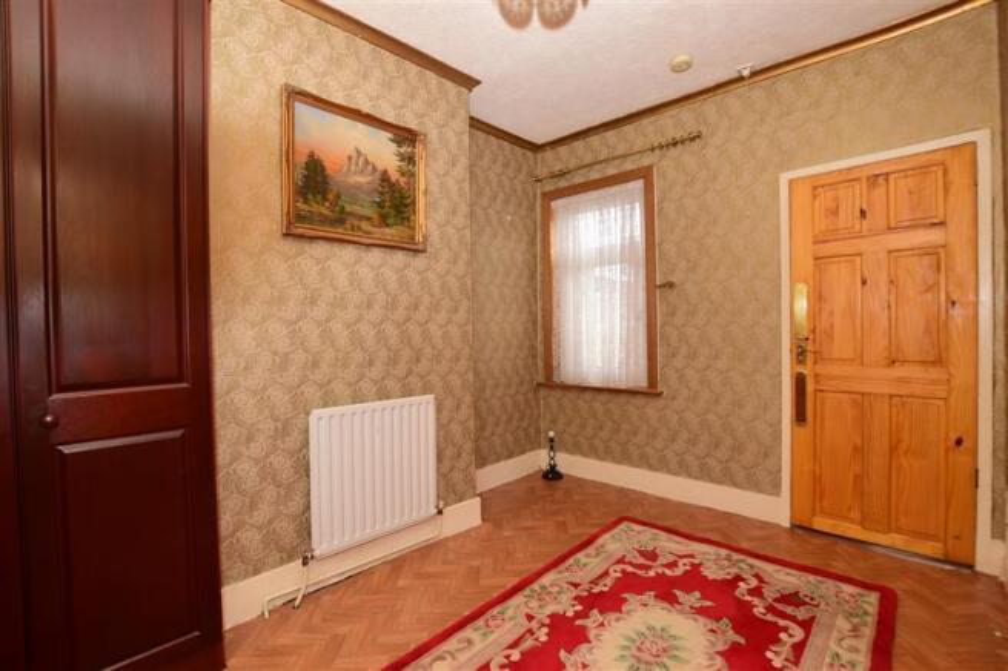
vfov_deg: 77.3
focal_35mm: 15
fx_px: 420
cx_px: 504
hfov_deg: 100.4
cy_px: 336
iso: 200
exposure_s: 1/60
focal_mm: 10
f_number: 7.1
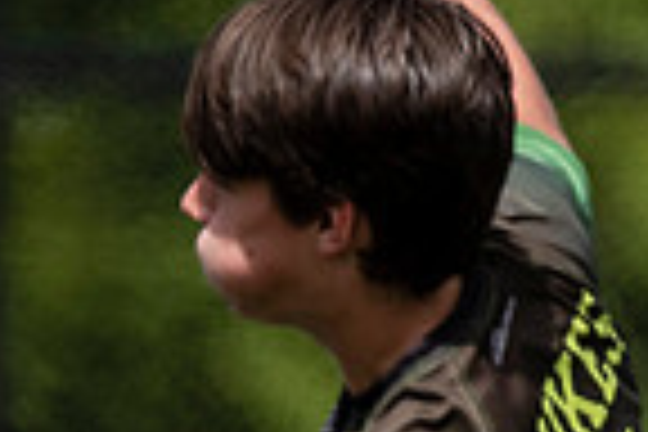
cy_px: 932
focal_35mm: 3517
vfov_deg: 0.4
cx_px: -54
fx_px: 63301
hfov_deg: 0.6
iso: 125
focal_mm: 400
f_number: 4
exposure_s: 1/1600
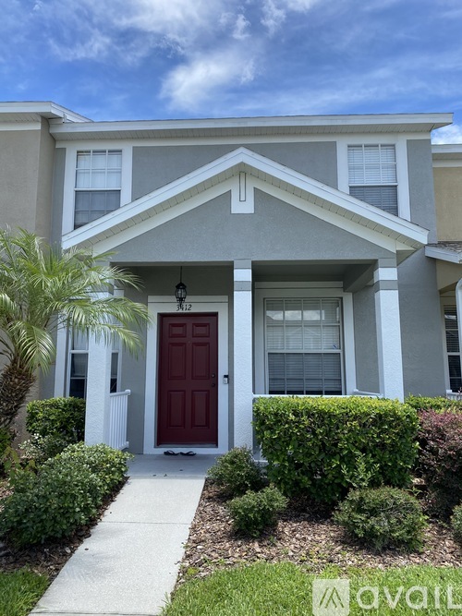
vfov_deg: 67.3
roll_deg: -0.5
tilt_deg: +8.3
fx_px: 463
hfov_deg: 53.0
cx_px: 231
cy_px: 308
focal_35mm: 26
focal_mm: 4.25
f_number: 1.8
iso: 32
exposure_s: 1/1565
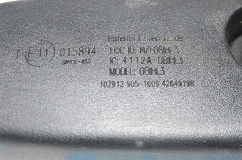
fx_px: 554
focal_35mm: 82
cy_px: 80
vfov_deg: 16.5
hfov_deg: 24.6
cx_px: 121
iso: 6400
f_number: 5.6
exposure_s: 1/200
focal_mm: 55
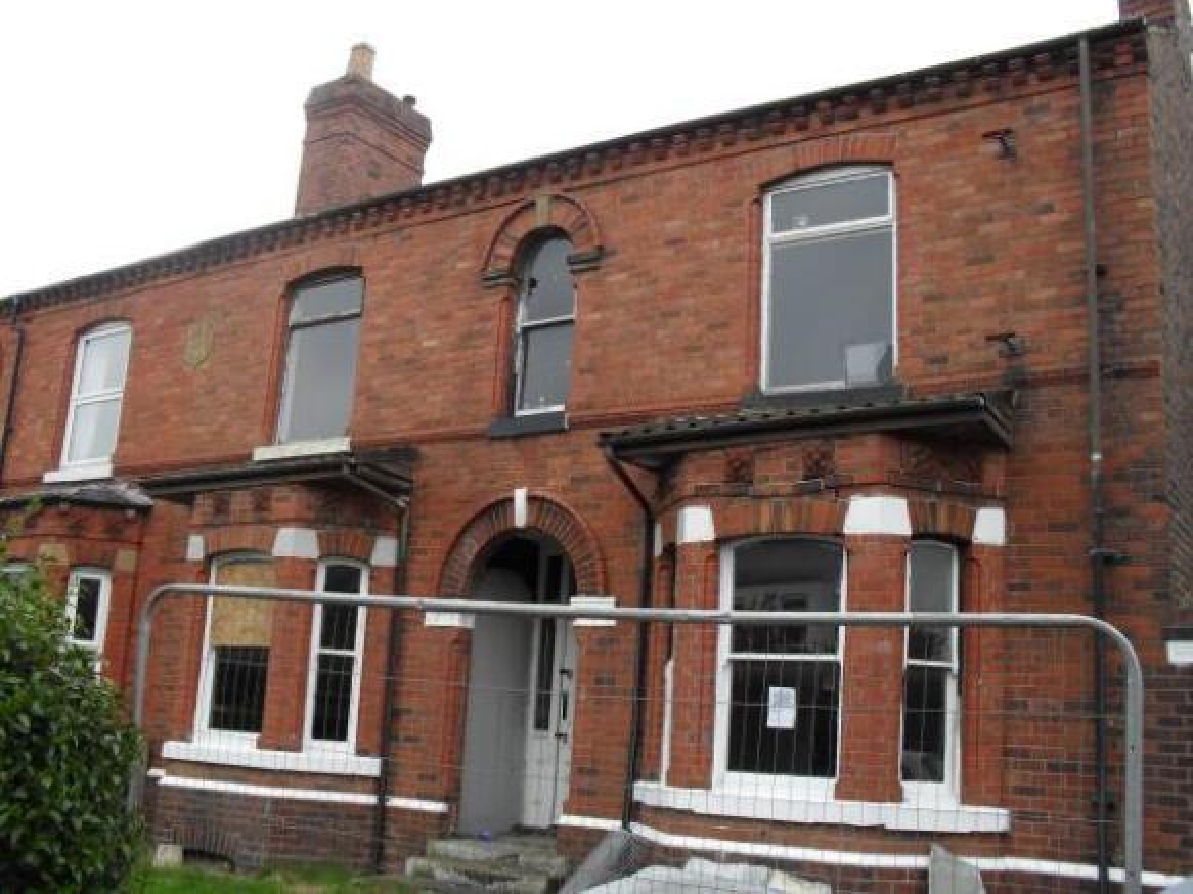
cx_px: 596
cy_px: 447
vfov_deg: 40.7
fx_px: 1206
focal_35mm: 35
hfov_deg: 52.6
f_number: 3.2
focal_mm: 6.3
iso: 100
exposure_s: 1/180
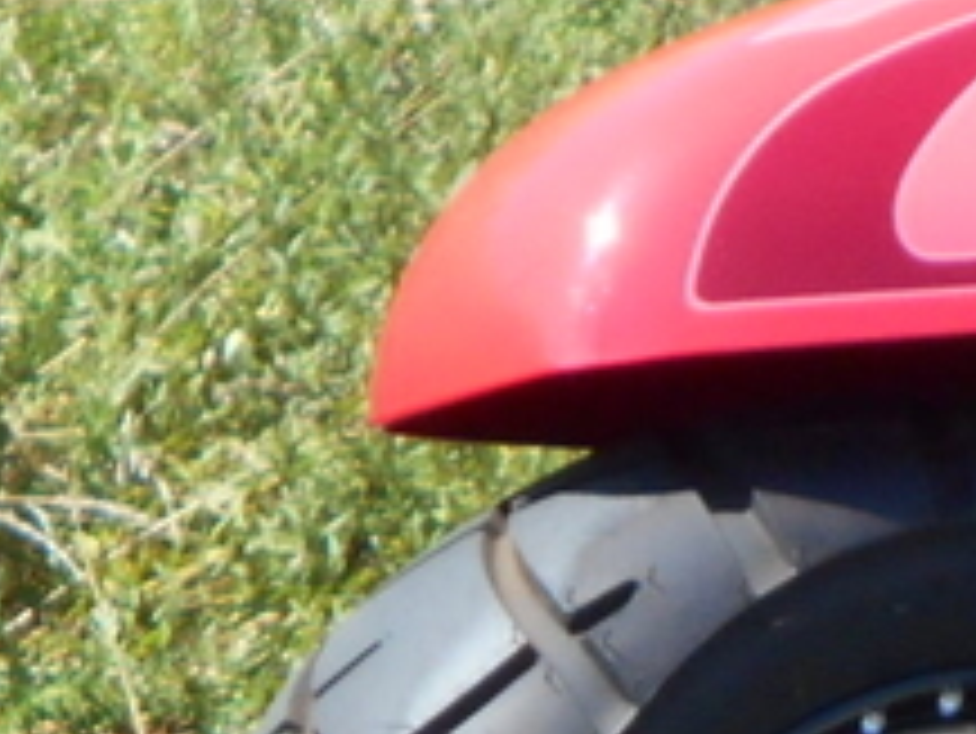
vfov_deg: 3.1
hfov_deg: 4.1
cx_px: 2231
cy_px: 648
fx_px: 13400
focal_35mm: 475
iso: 180
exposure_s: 1/250
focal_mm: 15.4
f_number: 6.3
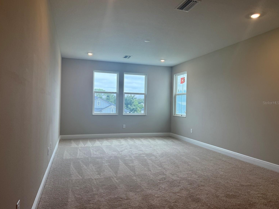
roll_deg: -0.8
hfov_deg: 69.4
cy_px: 103
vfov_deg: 54.9
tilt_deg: +0.8
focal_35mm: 25
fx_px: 201
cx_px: 135
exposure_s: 1/248
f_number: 1.78
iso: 100
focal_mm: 6.76
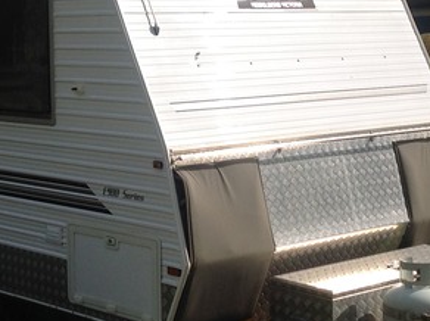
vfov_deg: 15.3
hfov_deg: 20.4
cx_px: 130
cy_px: 122
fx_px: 1191
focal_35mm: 96
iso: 50
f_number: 2.4
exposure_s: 1/2326
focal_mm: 4.28
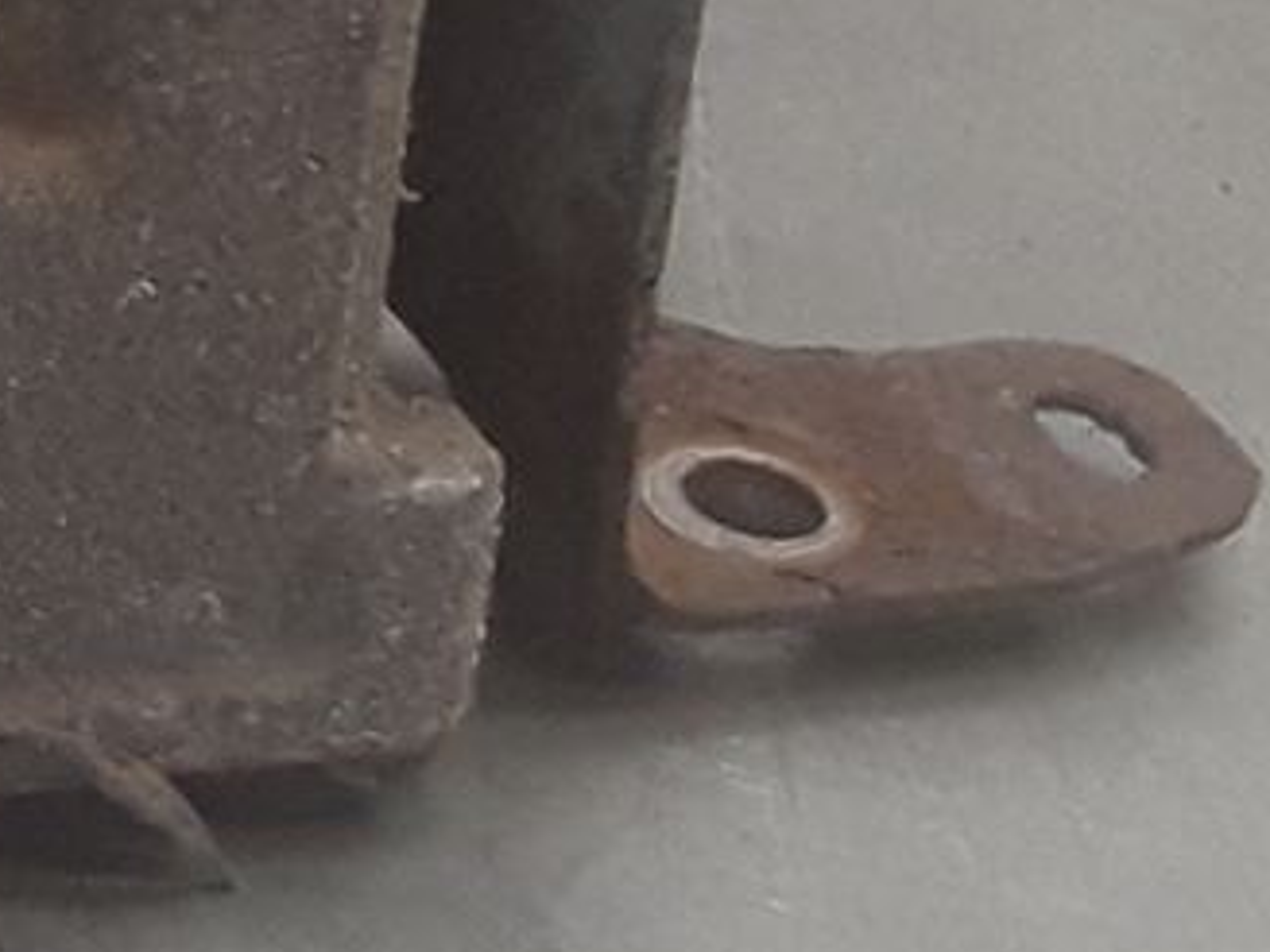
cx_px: -1669
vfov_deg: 8.1
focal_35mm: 175
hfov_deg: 10.0
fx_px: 6420
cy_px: -909
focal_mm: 2.91
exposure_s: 1/100
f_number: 1.9
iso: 64
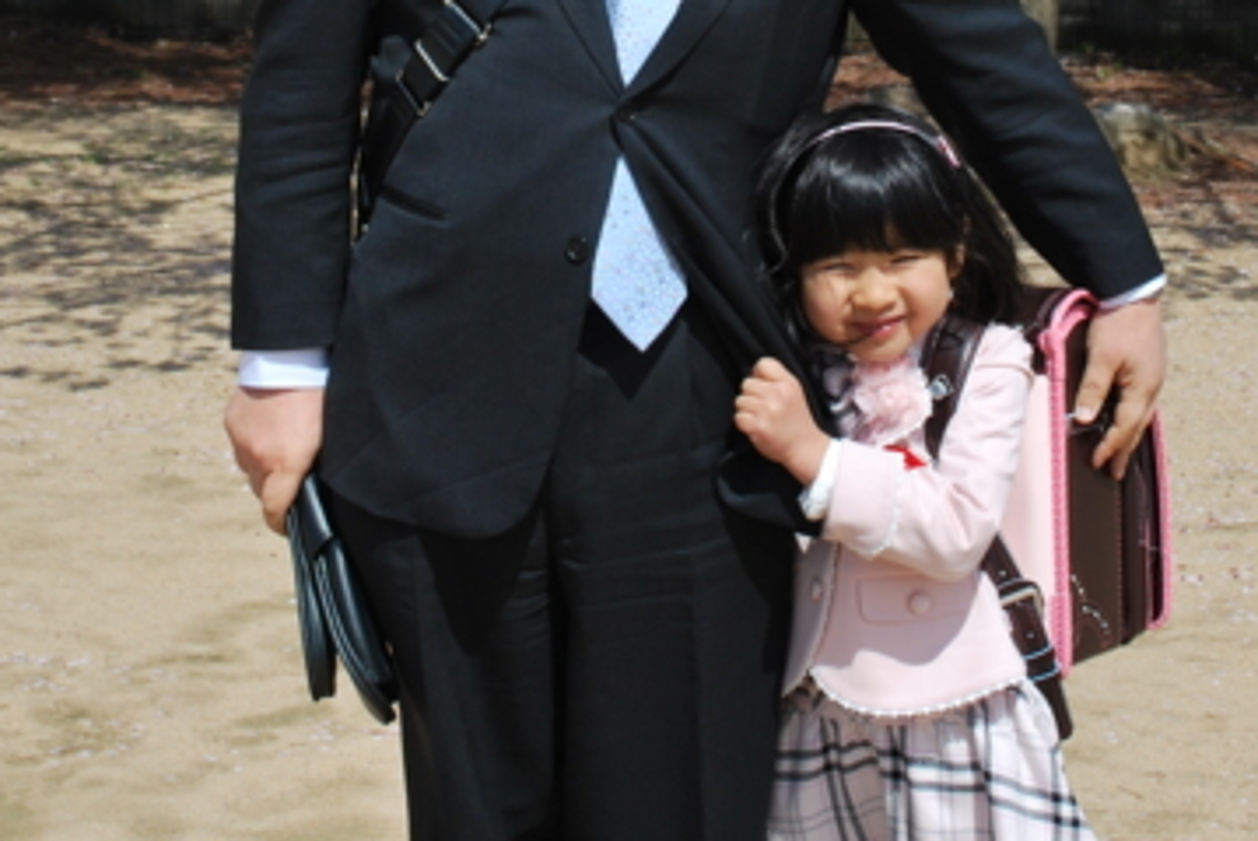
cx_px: 736
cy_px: -140
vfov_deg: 12.5
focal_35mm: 107
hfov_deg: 19.1
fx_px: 3742
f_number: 8
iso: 100
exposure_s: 1/250
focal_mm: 32
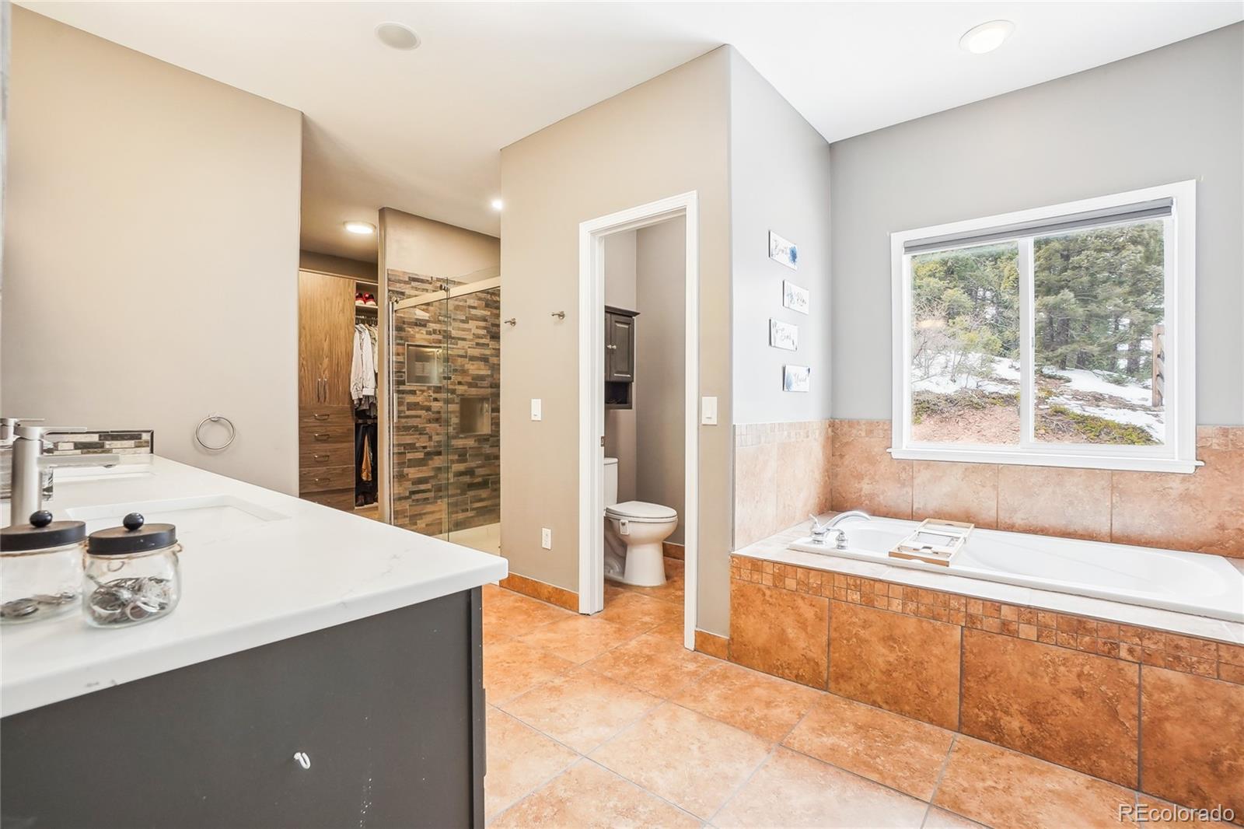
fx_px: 518
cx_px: 622
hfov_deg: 100.4
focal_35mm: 15
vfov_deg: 77.3
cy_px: 414
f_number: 8
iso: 400
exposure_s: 1/25
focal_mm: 10
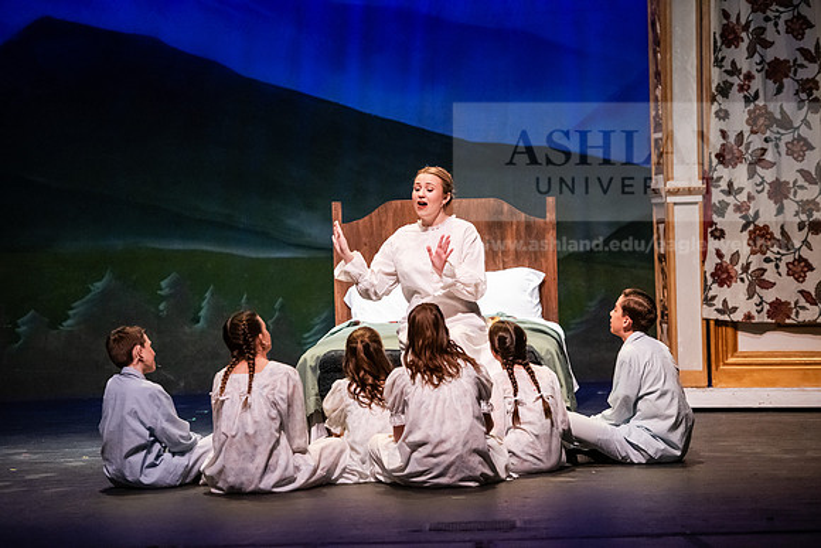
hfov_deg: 14.2
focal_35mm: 145
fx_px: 3307
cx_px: 410
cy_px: 274
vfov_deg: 9.5
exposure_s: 1/200
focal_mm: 145
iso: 4000
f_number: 3.2
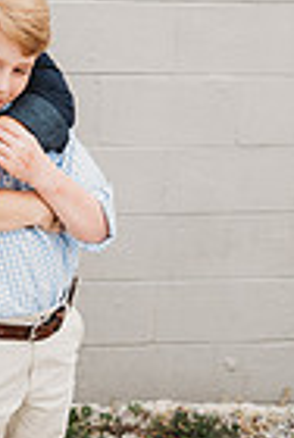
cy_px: 110
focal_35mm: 77
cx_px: 3
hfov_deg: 17.4
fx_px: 939
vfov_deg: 25.9
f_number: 2.2
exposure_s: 1/320
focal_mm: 24
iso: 200
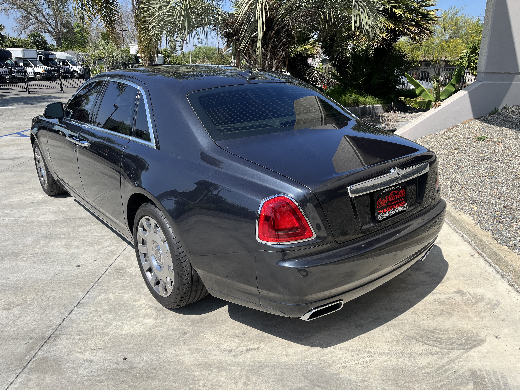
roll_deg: +0.0
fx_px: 391
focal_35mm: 26
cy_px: 195
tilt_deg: -18.6
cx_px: 260
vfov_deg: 53.1
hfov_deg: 67.3
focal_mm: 5.1
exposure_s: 1/2571
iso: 50
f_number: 1.6
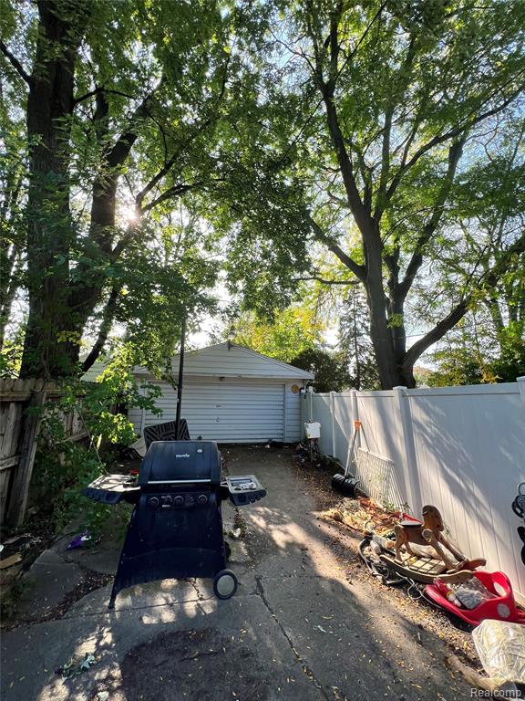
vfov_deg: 106.2
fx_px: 263
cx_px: 262
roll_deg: -2.2
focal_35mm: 13
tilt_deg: +10.1
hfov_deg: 89.9
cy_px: 350
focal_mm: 1.57
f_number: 1.8
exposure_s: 1/328
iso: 32
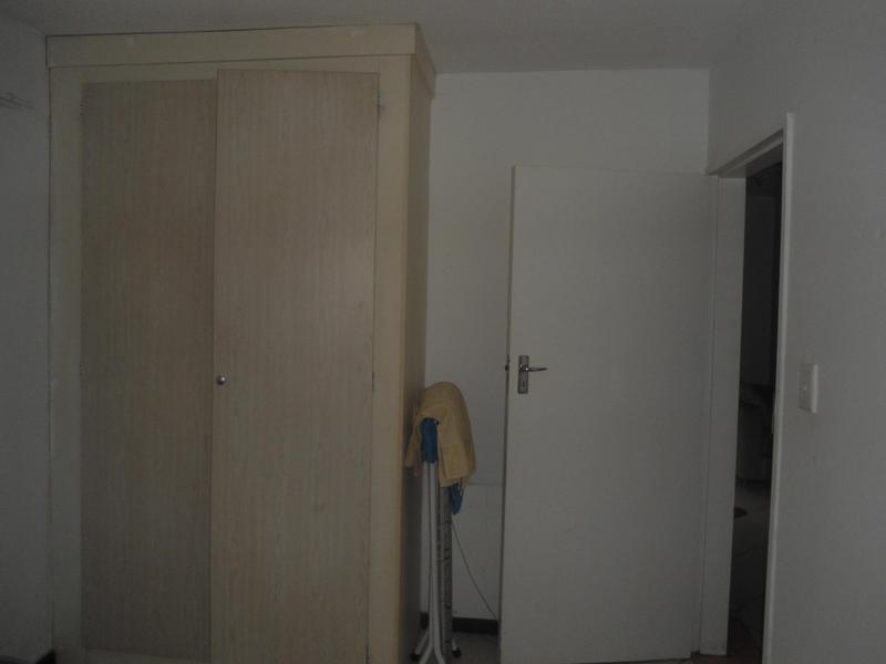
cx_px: 443
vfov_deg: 53.1
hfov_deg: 67.3
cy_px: 332
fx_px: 665
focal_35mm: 26
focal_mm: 4.7
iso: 80
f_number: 2.8
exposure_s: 1/30
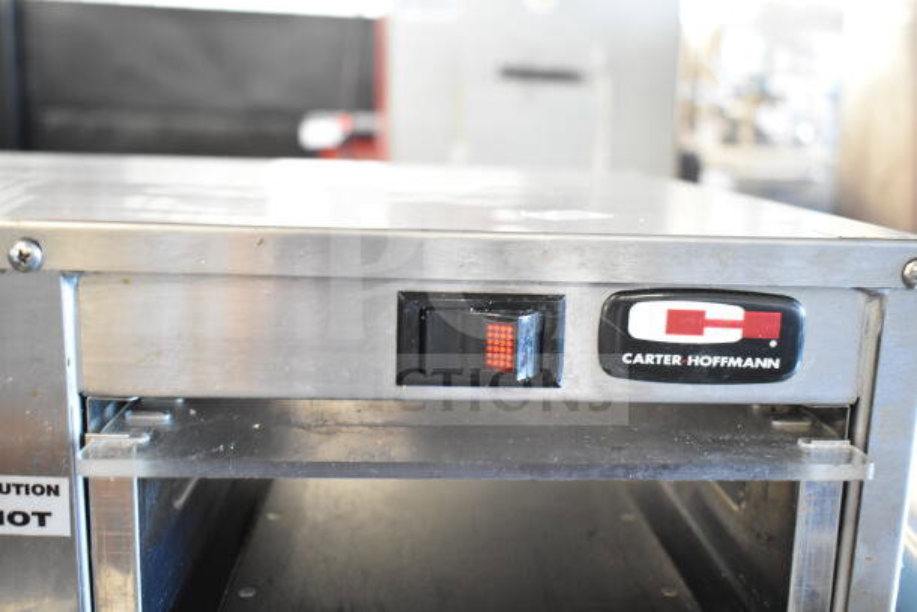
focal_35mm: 36
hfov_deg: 53.1
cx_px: 458
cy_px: 306
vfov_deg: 36.9
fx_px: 917
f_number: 3.8
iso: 2200
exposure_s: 1/40
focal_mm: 24
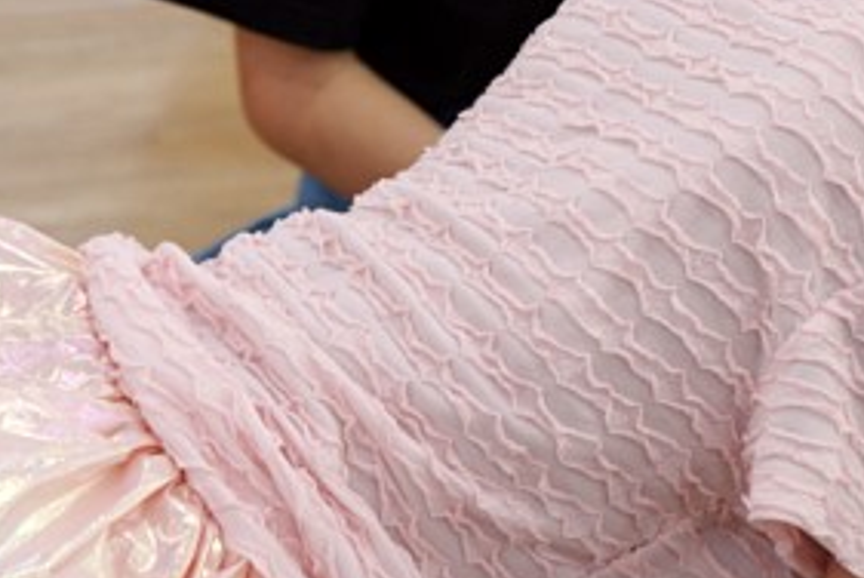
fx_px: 5381
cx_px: 1055
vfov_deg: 6.1
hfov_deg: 9.1
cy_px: -40
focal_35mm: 224
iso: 800
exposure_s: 1/160
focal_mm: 70
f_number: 4
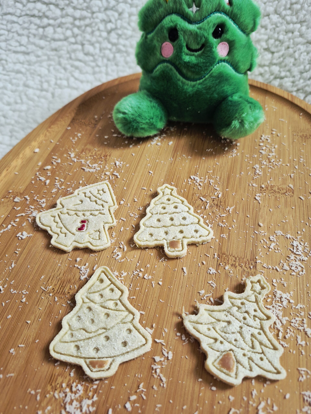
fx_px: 276
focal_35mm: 23
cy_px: 207
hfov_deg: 58.9
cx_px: 156
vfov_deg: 73.9
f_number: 1.8
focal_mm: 5.4
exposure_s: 1/100
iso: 320
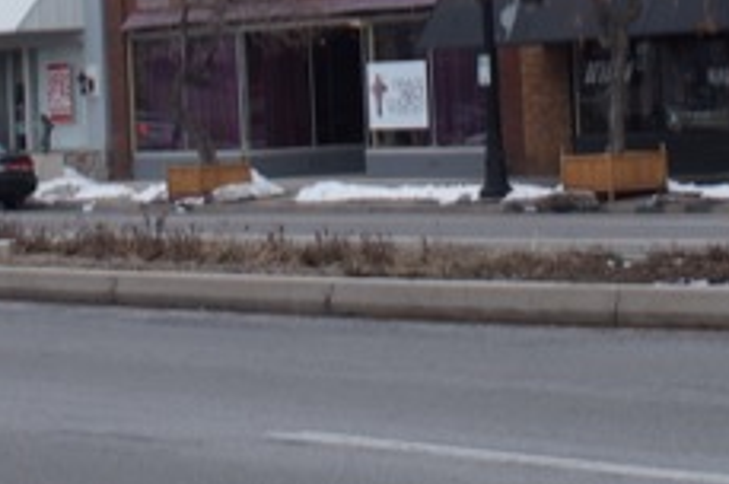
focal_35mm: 147
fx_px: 2973
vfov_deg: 9.1
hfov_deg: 14.0
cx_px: 271
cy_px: -202
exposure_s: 1/125
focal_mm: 28
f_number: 5.6
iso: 100
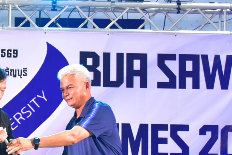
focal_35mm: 193
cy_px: 128
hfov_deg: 10.5
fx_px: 1244
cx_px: -18
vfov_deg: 7.1
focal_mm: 62
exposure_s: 1/200
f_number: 5.6
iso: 3200
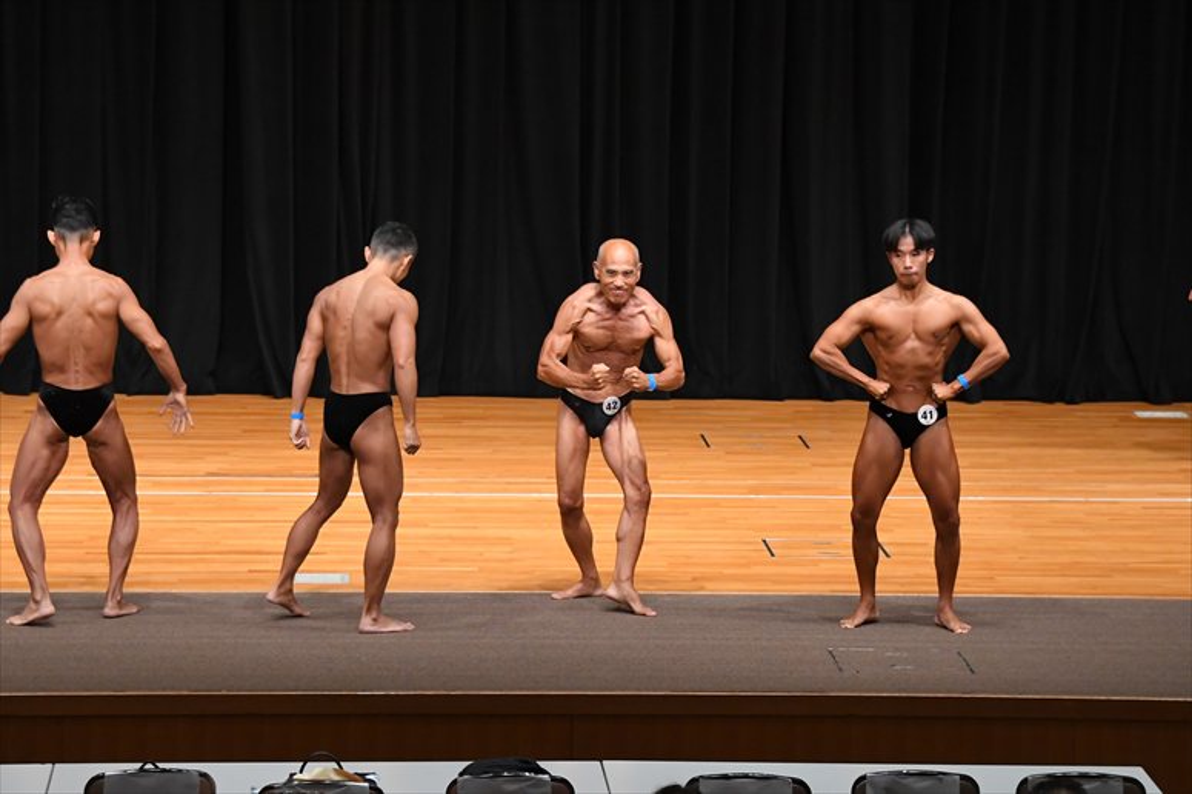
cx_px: 596
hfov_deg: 13.7
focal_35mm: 150
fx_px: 4964
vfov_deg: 9.1
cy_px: 397
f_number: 5.6
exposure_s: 1/400
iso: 4000
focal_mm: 100
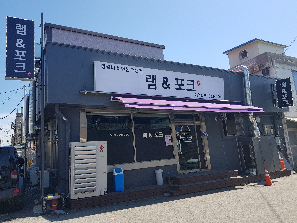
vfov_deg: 53.1
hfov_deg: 67.3
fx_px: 223
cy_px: 112
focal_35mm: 26
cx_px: 148
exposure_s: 1/1368
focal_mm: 4.2
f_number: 1.7
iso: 40
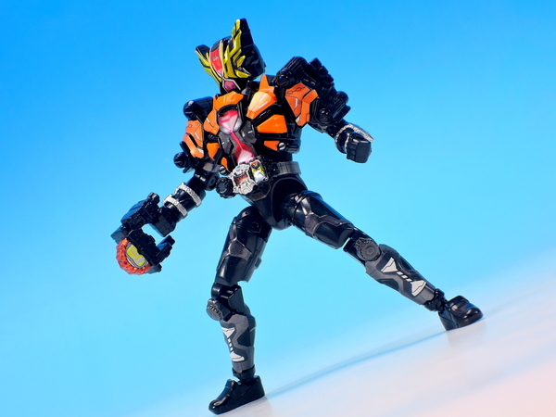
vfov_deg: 12.3
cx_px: 278
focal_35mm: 120
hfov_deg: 16.4
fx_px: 1927
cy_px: 208
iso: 80
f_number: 5.6
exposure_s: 1/1.6
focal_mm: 25.5
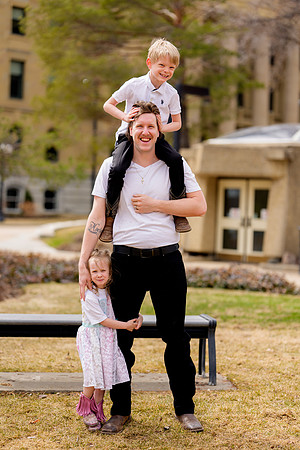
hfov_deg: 17.3
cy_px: 225
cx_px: 150
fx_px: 987
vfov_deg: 25.7
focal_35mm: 79
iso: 100
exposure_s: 1/1600
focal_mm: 79
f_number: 2
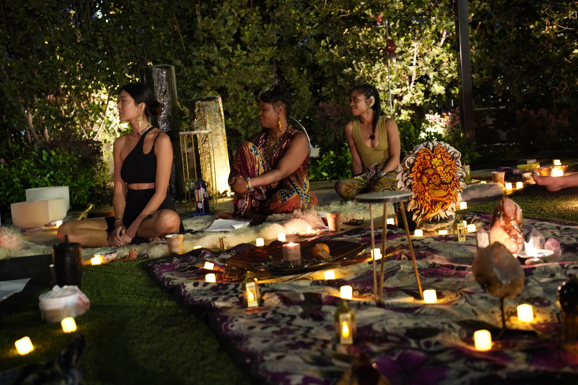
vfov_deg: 27.5
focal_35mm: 49
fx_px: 787
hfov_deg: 40.3
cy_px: 192
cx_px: 289
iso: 6400
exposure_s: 1/15
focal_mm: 49
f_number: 2.8
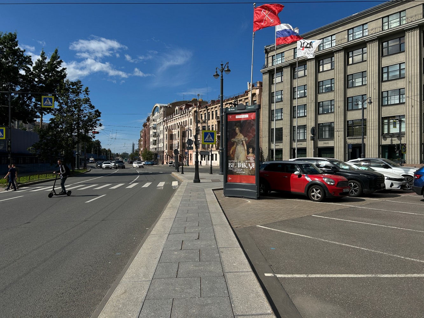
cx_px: 212
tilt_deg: +1.1
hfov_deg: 67.3
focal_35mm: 26
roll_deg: -0.1
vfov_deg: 53.1
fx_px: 318
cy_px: 159
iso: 50
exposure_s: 1/8696
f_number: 1.5
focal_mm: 5.7
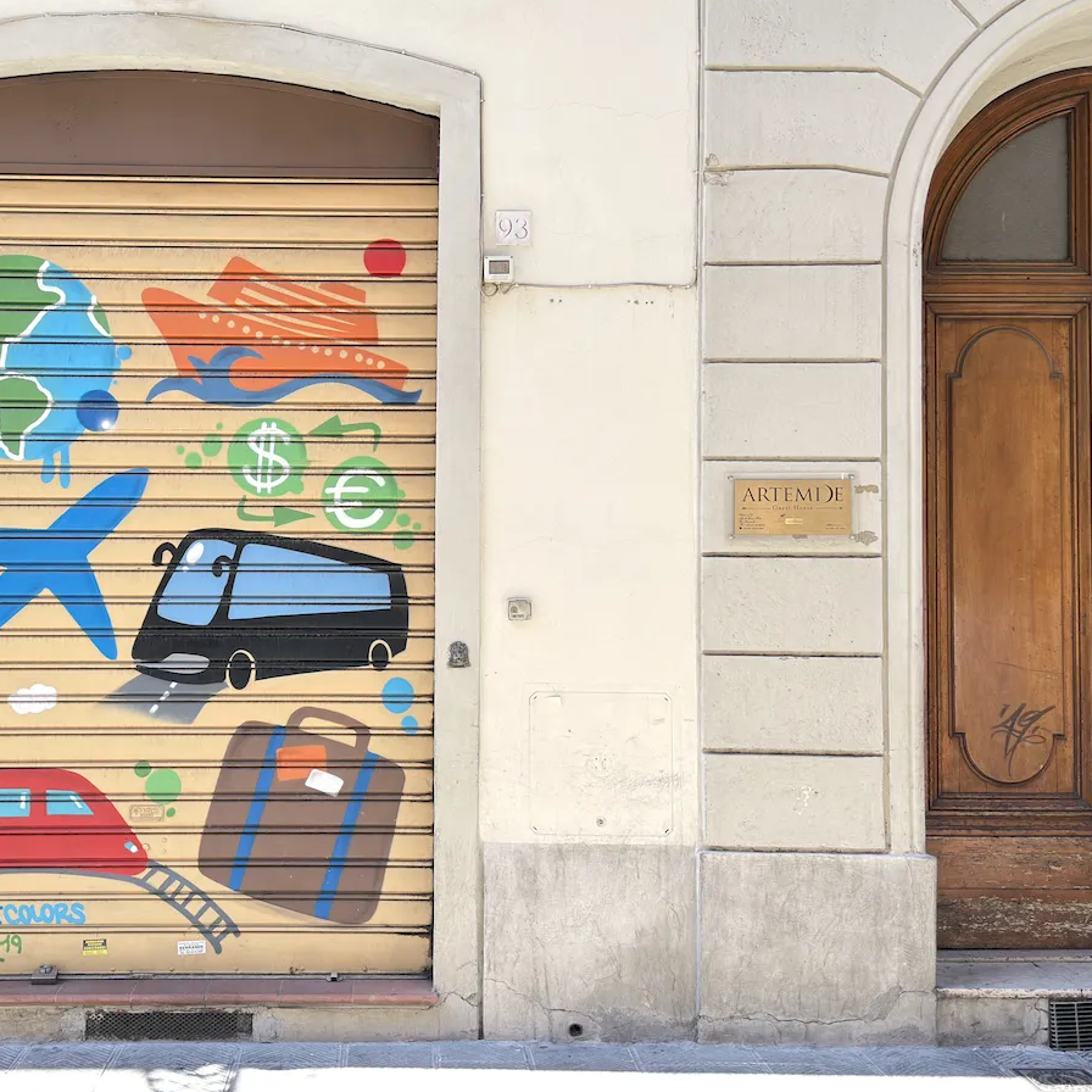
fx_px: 1606
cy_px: 546
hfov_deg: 37.3
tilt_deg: +1.6
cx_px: 397
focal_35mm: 45
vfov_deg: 37.6
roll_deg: -0.7
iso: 80
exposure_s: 1/186
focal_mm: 6.76
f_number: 1.78
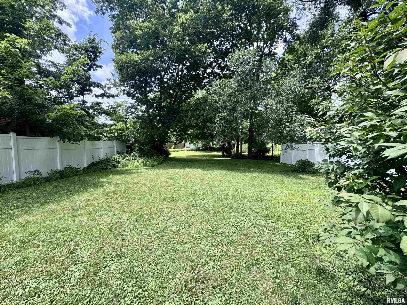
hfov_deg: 102.1
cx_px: 204
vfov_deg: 85.7
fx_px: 165
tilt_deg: -3.6
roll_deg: +0.3
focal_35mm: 14
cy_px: 152
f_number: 2.2
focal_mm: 2.22
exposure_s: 1/373
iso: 40
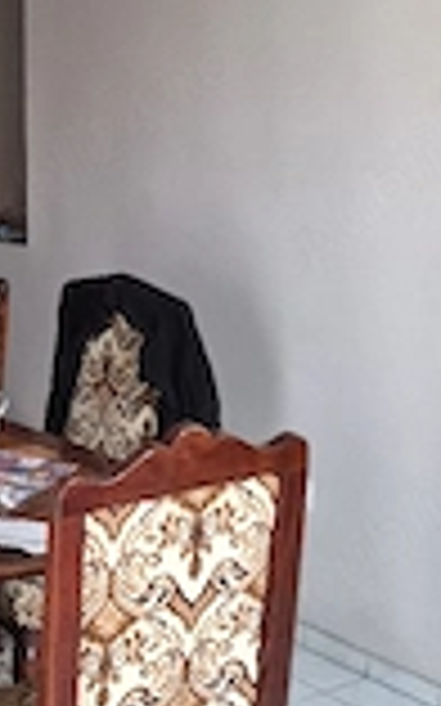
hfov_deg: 19.0
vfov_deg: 32.6
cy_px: 207
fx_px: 1193
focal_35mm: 62
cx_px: -171
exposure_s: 1/50
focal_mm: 5.4
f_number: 1.8
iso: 1250
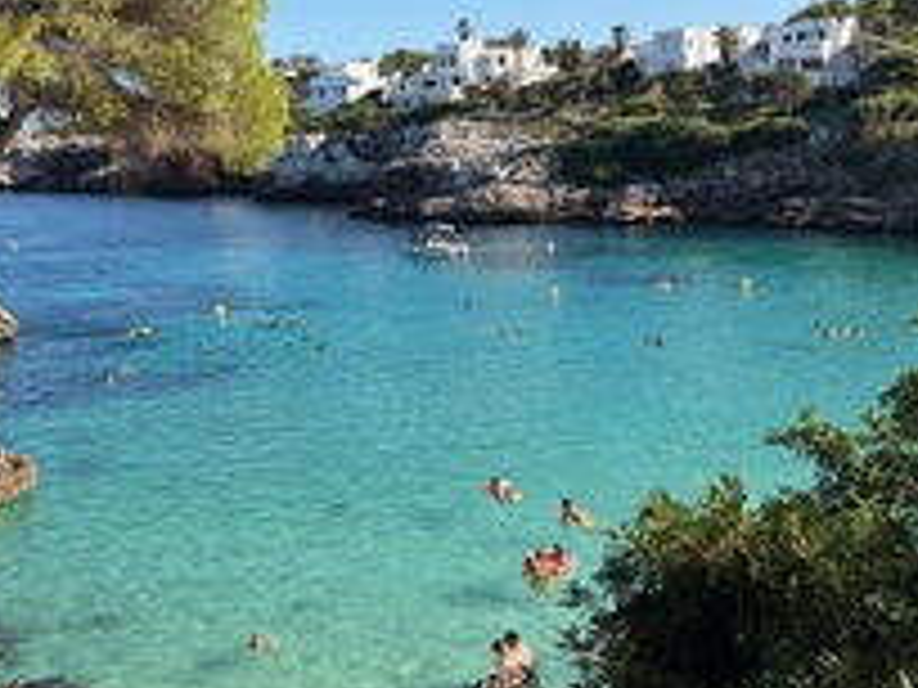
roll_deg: +2.2
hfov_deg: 37.5
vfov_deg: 28.4
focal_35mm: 51
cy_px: 229
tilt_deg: -4.1
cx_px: 414
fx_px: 1352
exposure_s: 1/2141
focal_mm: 5.96
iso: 50
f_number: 1.6
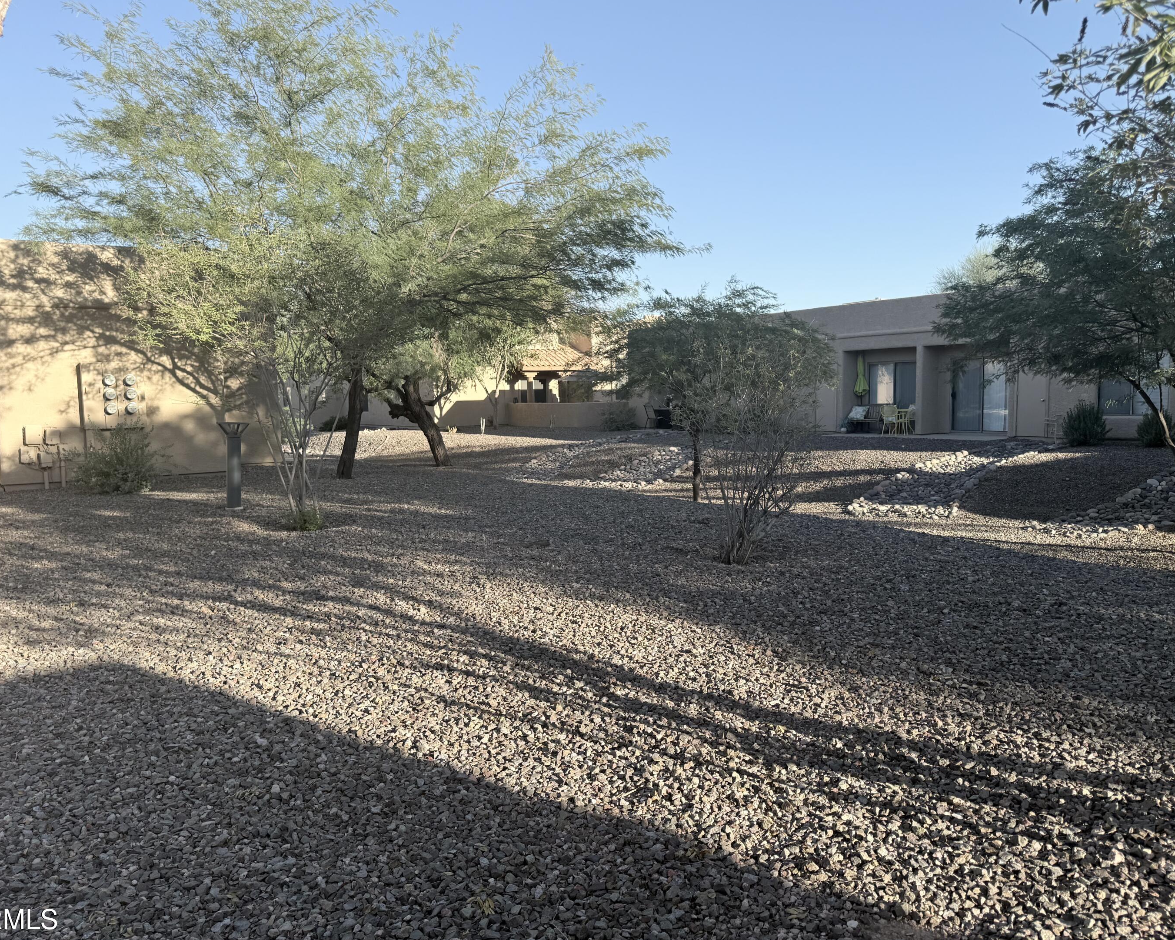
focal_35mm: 26
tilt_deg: -5.8
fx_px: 904
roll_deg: +0.6
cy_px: 475
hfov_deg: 66.0
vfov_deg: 54.9
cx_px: 546
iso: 80
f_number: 1.78
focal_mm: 6.76
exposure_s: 1/1727
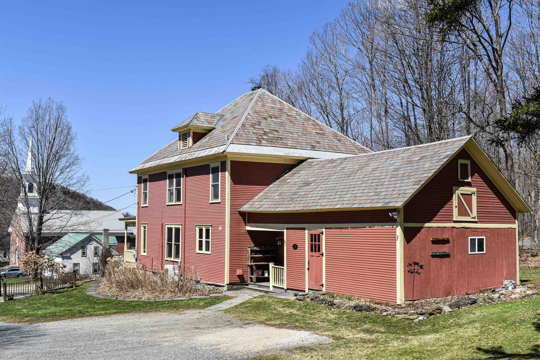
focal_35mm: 36
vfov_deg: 36.9
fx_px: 540
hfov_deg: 53.1
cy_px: 180
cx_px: 270
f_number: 9
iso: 100
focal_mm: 24
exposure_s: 1/320
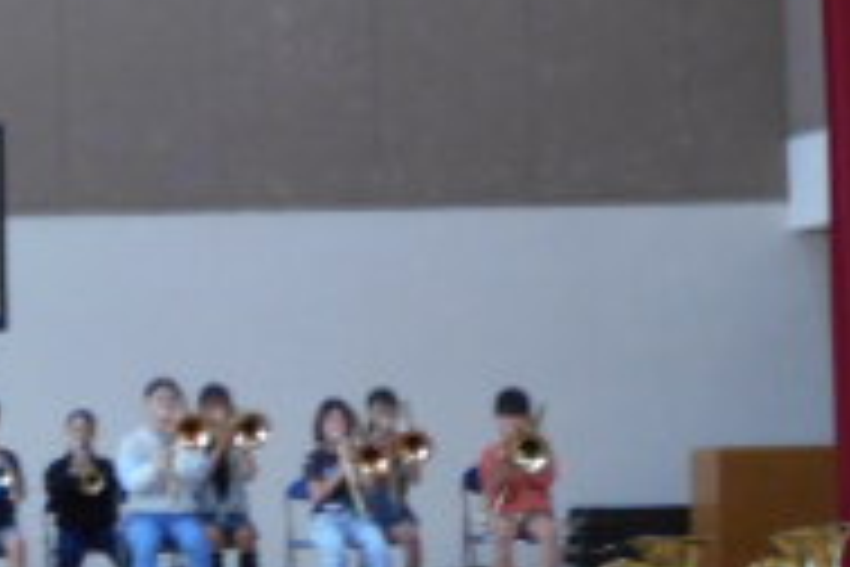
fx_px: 6304
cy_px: 612
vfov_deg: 5.1
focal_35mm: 267
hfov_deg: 7.6
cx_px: -310
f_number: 5.8
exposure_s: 1/30
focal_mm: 13.5
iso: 220
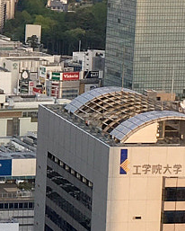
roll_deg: -0.9
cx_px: -164
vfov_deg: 10.9
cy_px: 27
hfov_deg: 8.4
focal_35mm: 176
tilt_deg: -5.3
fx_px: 1203
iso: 25
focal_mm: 4.15
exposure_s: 1/201
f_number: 2.2
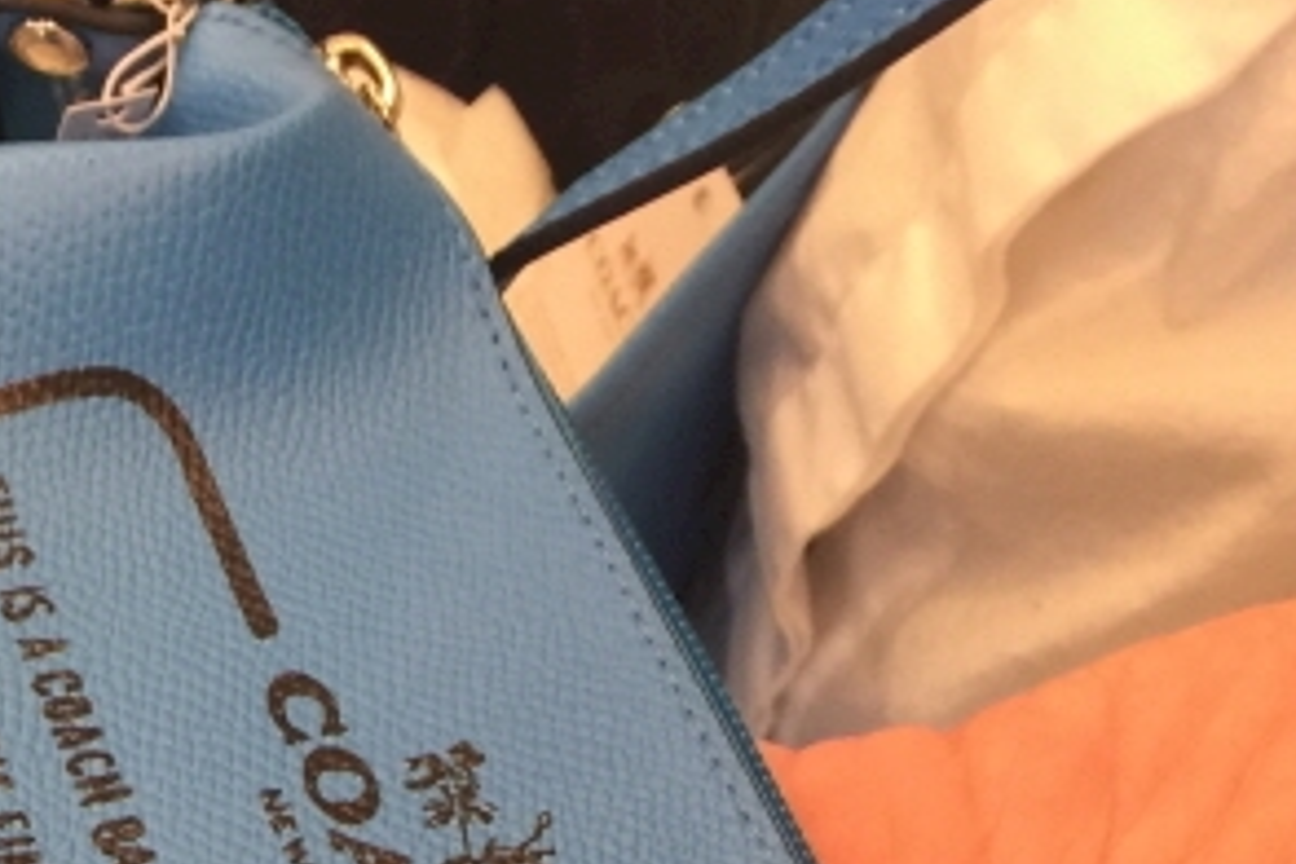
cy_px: 1375
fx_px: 2952
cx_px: 13
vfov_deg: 15.2
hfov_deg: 23.7
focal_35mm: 82
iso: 40
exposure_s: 1/30
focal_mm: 4.15
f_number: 2.2
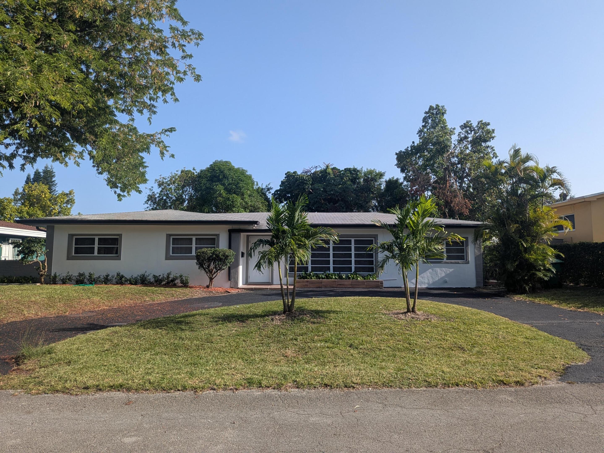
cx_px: 302
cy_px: 226
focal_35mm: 24
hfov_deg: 71.6
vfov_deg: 56.8
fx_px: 419
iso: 43
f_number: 1.7
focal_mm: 4.53
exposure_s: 1/1656
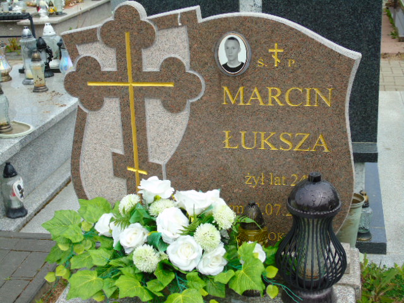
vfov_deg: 27.0
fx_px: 630
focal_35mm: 54
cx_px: 202
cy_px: 152
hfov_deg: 35.5
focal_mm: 9.6
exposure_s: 1/400
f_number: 4.3
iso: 80
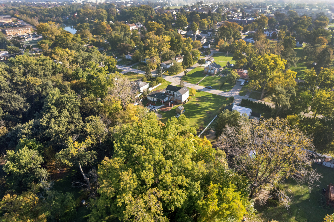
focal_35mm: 22
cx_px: 167
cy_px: 111
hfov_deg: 78.6
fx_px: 204
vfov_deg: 57.2
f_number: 2.8
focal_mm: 8.38
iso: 100
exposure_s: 1/400
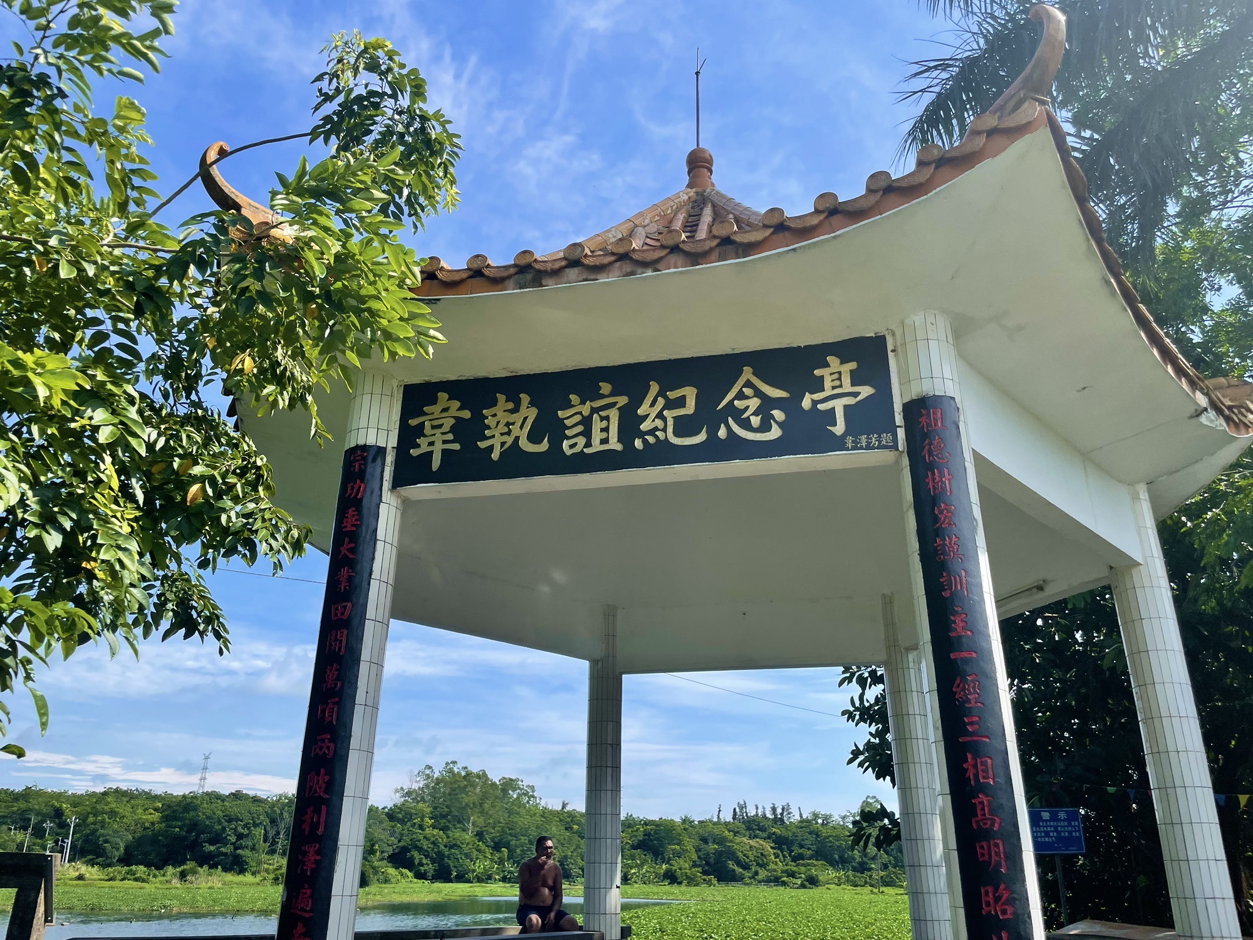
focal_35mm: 26
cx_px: 626
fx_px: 941
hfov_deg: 67.3
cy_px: 470
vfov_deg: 53.1
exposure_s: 1/3125
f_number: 1.6
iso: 32
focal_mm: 4.2
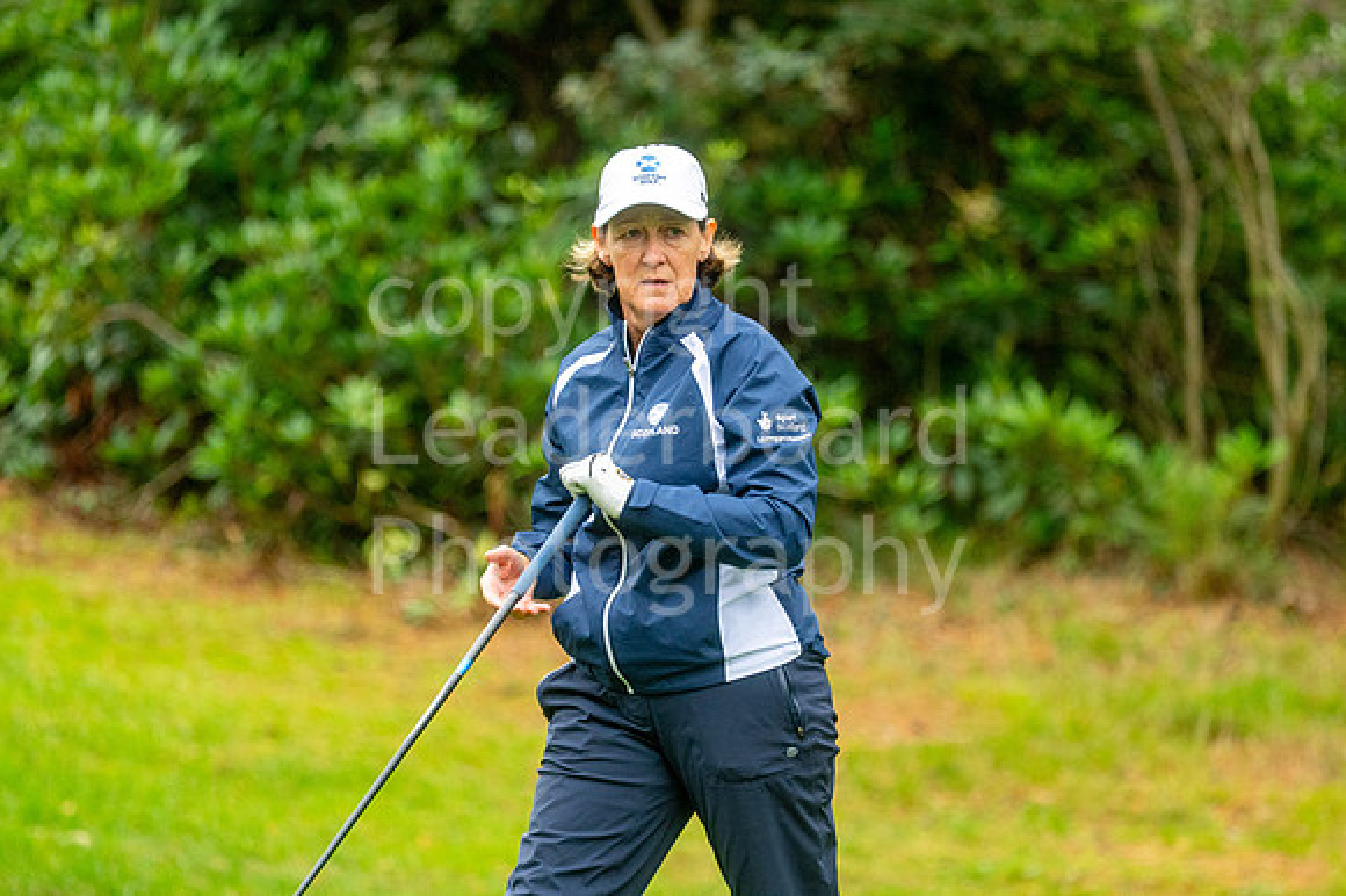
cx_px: 673
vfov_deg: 3.1
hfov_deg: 4.6
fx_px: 16815
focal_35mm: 450
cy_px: 448
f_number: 4
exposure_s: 1/800
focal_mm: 300
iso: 800
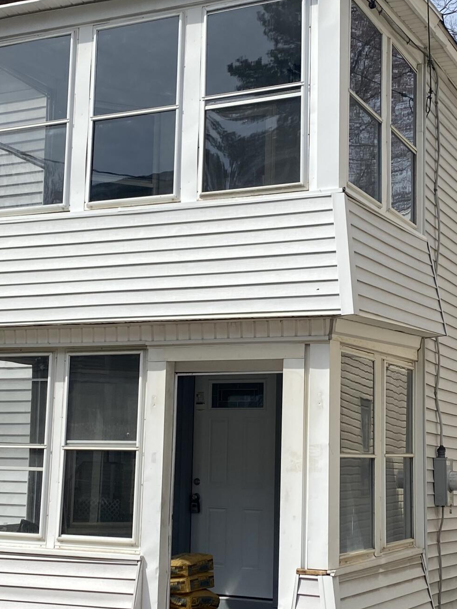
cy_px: 333
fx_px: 1056
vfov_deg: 32.2
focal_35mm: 60
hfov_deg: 24.4
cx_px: 229
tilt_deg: +8.2
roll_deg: -0.4
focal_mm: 4.25
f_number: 1.8
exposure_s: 1/3984
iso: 32
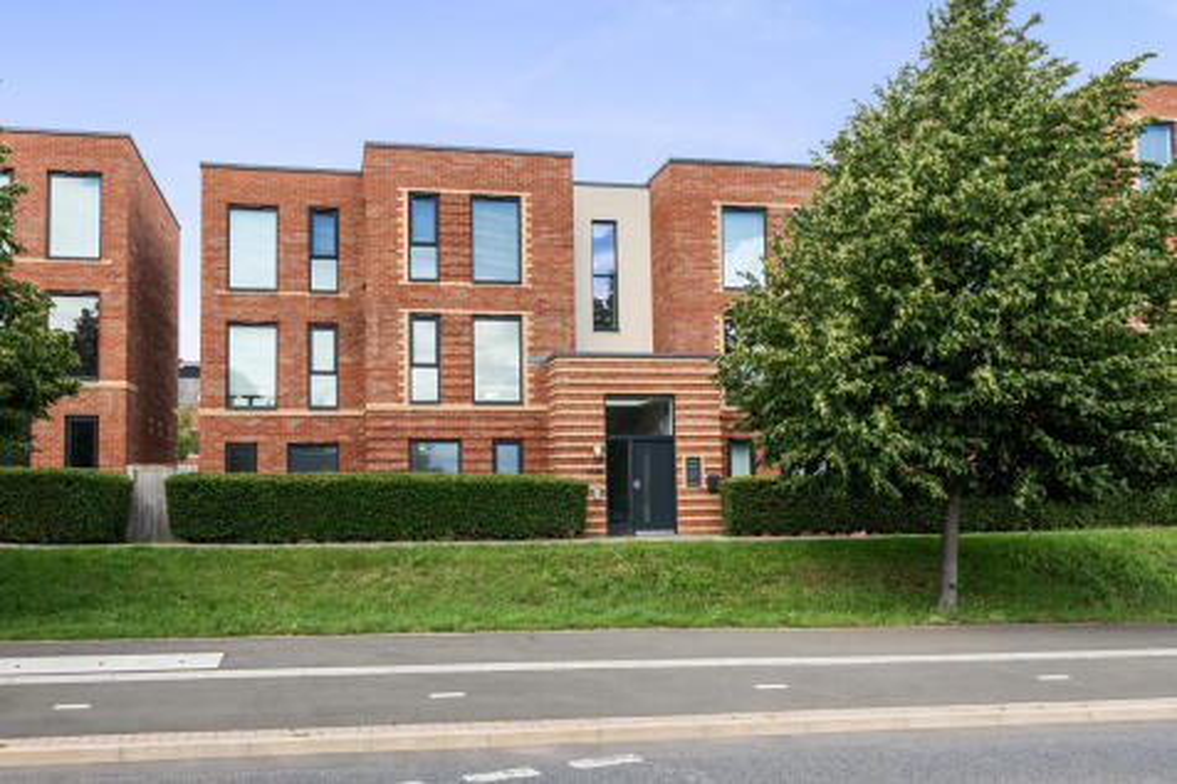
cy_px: 392
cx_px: 588
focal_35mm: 27
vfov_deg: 47.9
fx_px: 882
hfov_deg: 67.4
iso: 400
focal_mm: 18
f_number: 8
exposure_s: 1/250
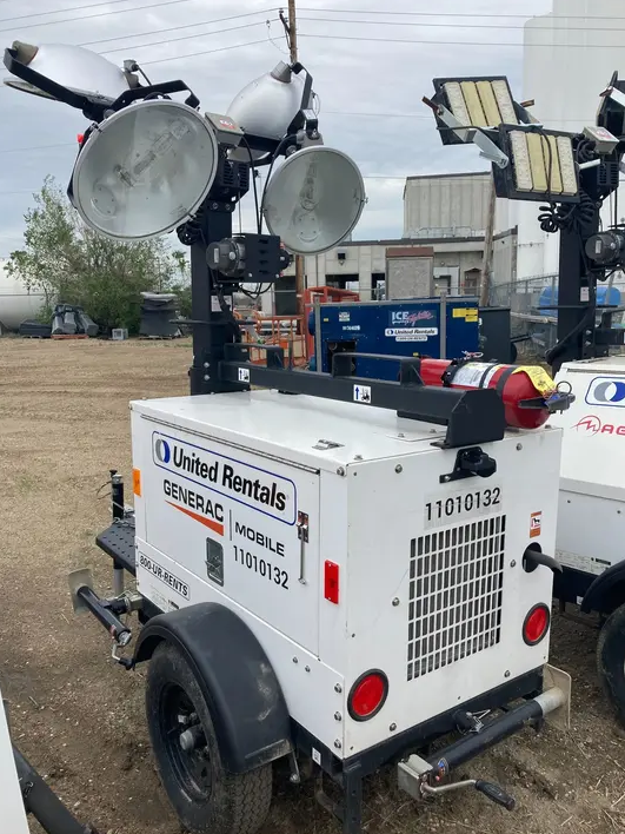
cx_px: 308
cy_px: 426
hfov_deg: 48.2
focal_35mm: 29
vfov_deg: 61.7
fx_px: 698
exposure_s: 1/1245
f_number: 1.8
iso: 20
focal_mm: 3.99
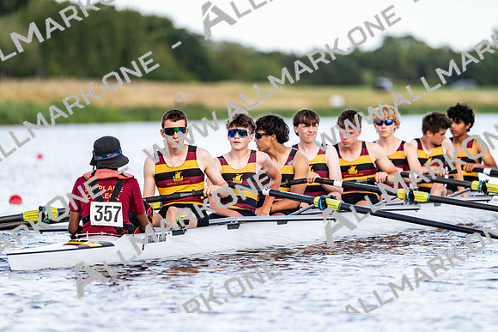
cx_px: 249
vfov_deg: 3.4
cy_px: 166
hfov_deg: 5.2
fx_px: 5534
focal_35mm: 400
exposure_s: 1/2500
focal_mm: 400
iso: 800
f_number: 4.5
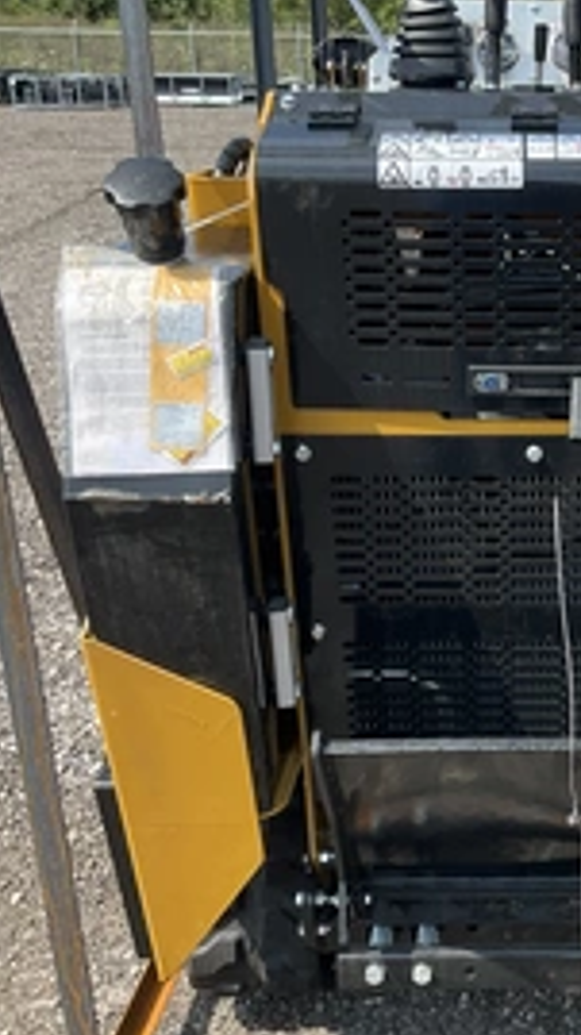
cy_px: 573
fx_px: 1289
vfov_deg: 43.7
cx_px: 566
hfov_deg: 24.4
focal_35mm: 47
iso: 25
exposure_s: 1/770
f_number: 1.8
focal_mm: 3
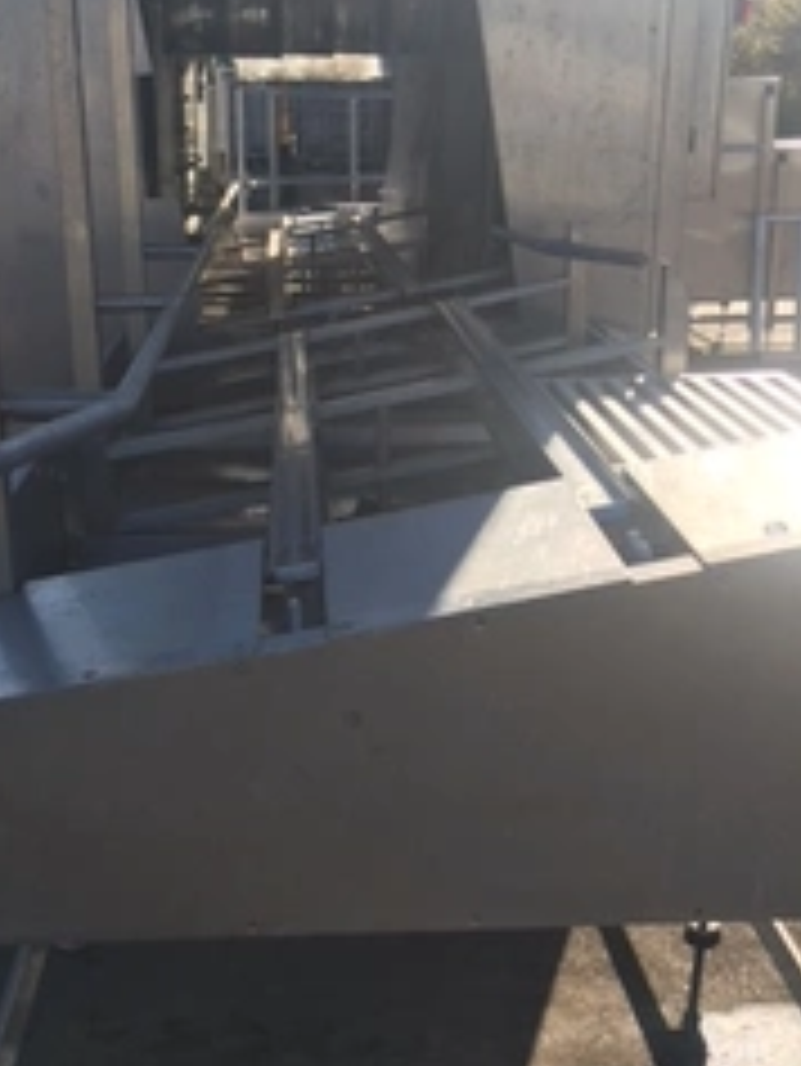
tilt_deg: -17.4
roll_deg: +0.0
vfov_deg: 38.5
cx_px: 364
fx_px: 1510
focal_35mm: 49
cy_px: 711
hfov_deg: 29.7
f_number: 2.2
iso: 25
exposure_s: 1/1221
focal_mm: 4.15
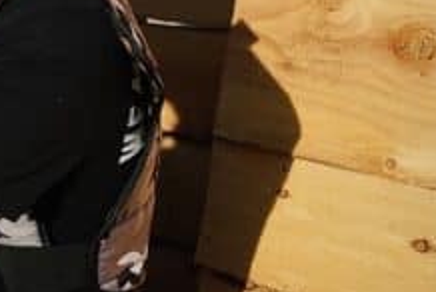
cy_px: -9
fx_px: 1672
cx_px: -380
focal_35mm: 138
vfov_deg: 9.9
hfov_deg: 13.2
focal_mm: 29.4
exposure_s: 1/1000
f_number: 5
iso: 100
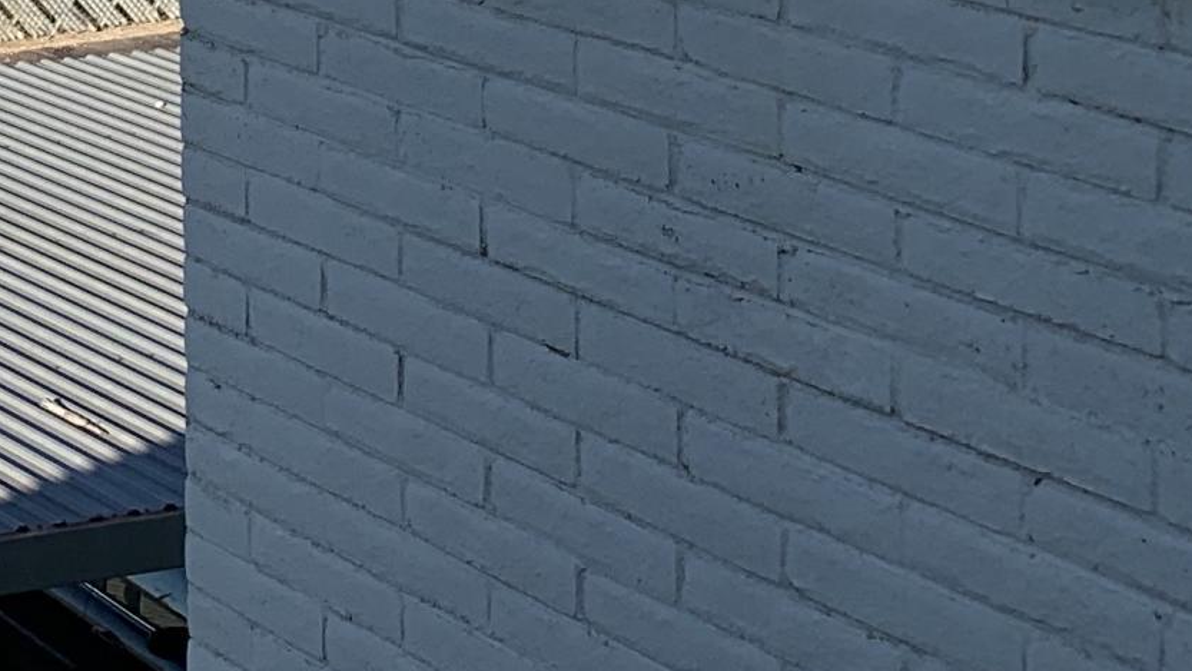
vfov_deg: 10.9
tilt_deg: -0.1
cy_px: -638
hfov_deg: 17.5
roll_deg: +0.0
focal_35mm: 102
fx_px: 3225
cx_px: -879
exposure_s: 1/1748
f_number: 1.8
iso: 25
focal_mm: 4.25
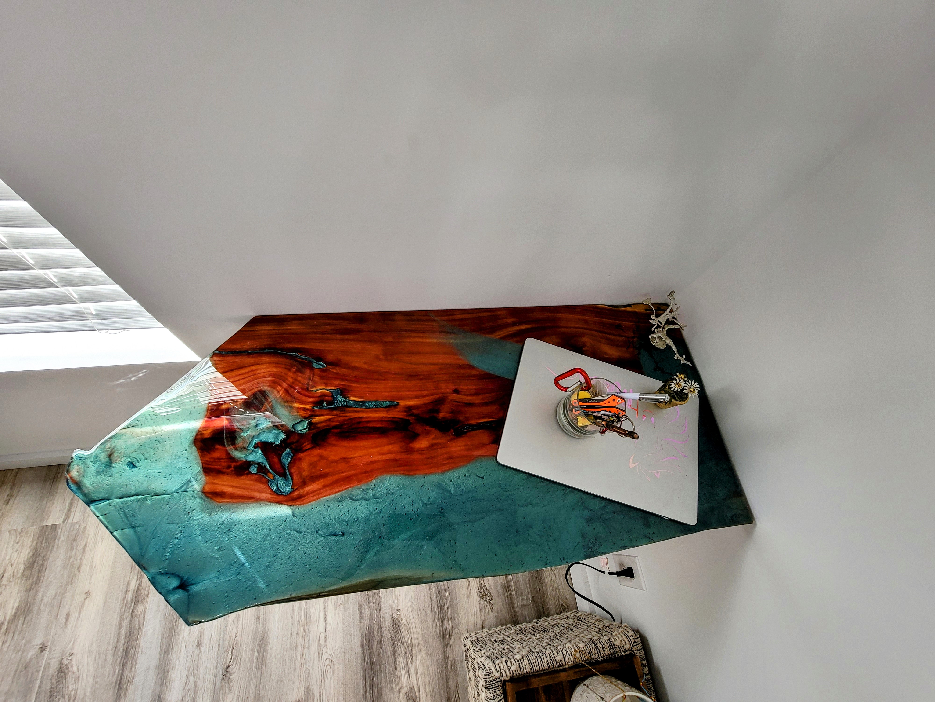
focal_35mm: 13
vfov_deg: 89.9
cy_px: 351
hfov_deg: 106.2
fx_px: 351
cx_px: 468
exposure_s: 1/59
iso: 80
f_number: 2.2
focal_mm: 2.2
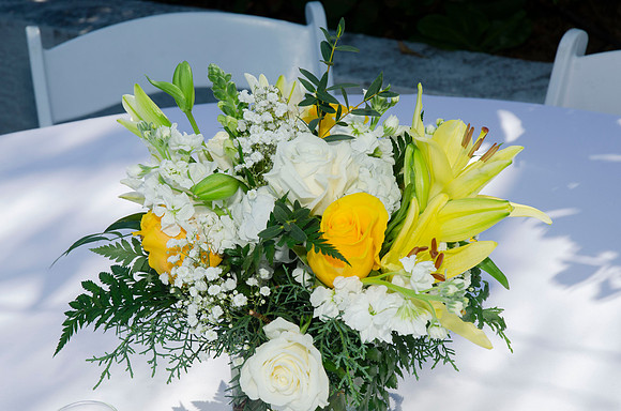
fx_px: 1446
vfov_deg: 16.2
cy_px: 206
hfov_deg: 24.2
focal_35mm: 84
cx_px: 310
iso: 100
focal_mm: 56
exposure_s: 1/250
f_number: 10
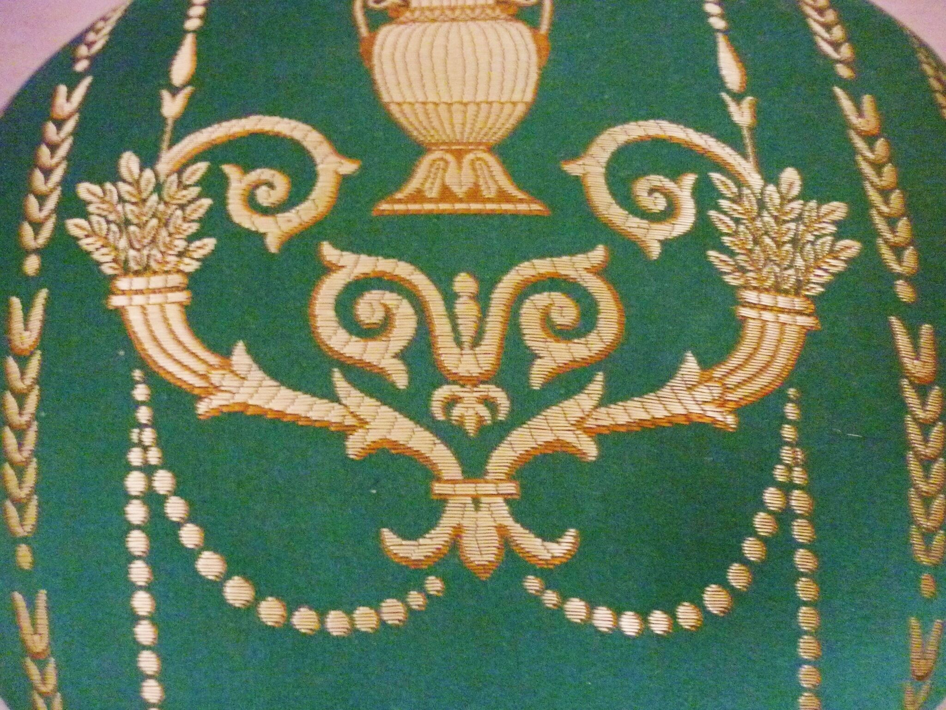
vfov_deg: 42.9
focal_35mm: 33
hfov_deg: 55.4
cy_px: 355
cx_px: 473
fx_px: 902
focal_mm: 5.5
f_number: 2.8
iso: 400
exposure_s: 1/8
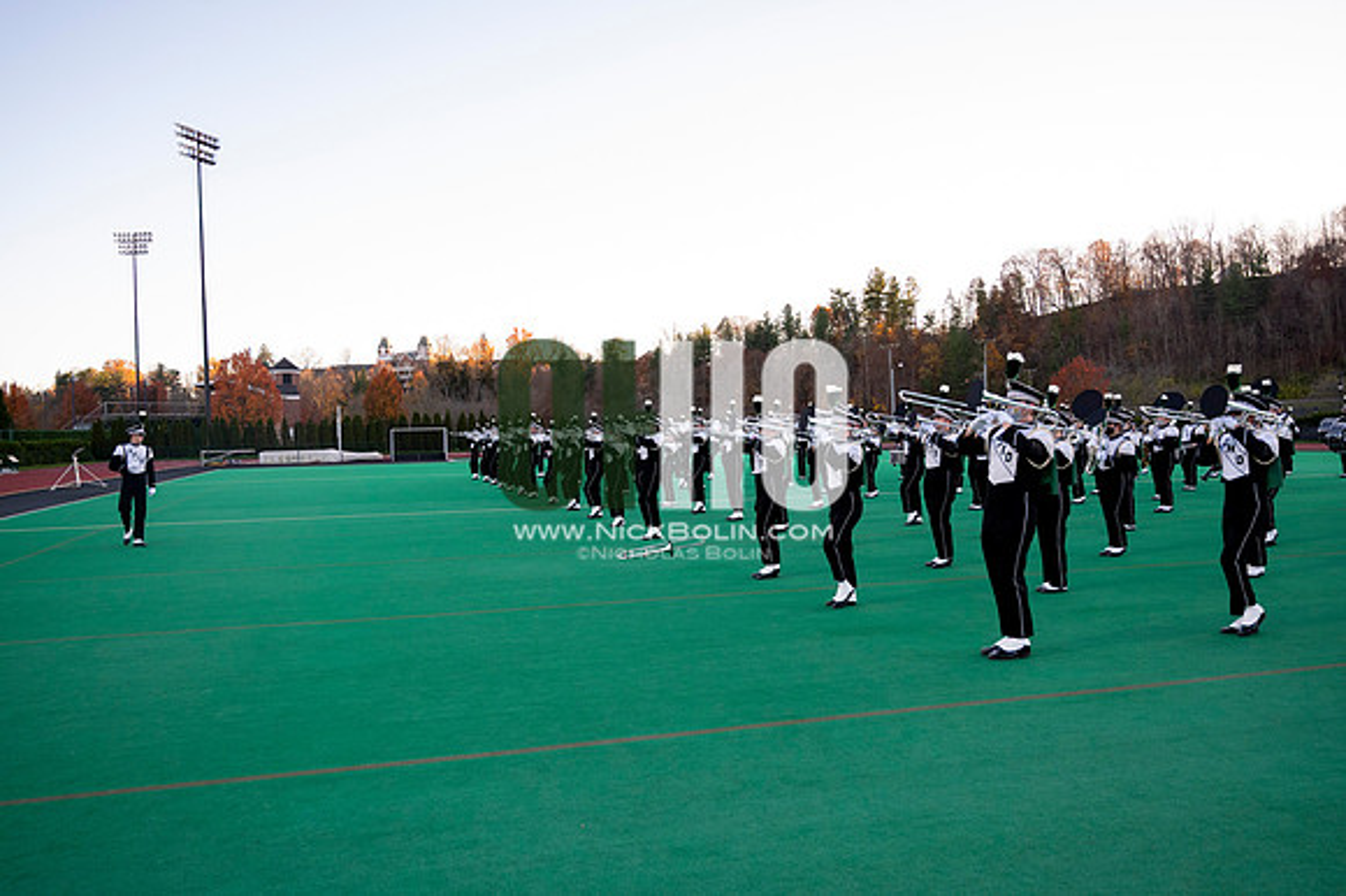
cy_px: 448
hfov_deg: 62.8
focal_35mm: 30
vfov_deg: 44.2
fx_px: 1102
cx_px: 673
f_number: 4
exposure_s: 1/2000
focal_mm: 29.5
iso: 2000
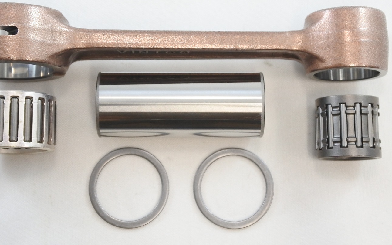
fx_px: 790
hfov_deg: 27.8
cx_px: 185
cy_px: 91
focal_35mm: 74
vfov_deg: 17.6
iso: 640
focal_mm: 18
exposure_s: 1/125
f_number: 4.5
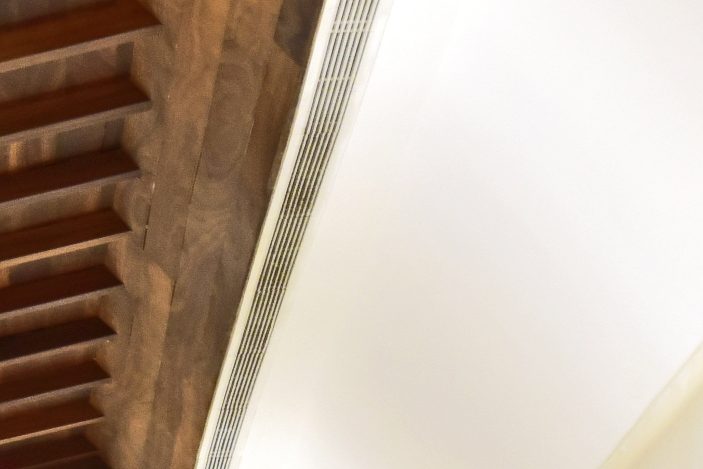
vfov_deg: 4.9
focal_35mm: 272
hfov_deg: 7.5
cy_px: 1113
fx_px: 5313
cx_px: -136
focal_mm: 50
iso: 800
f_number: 18
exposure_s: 1/5
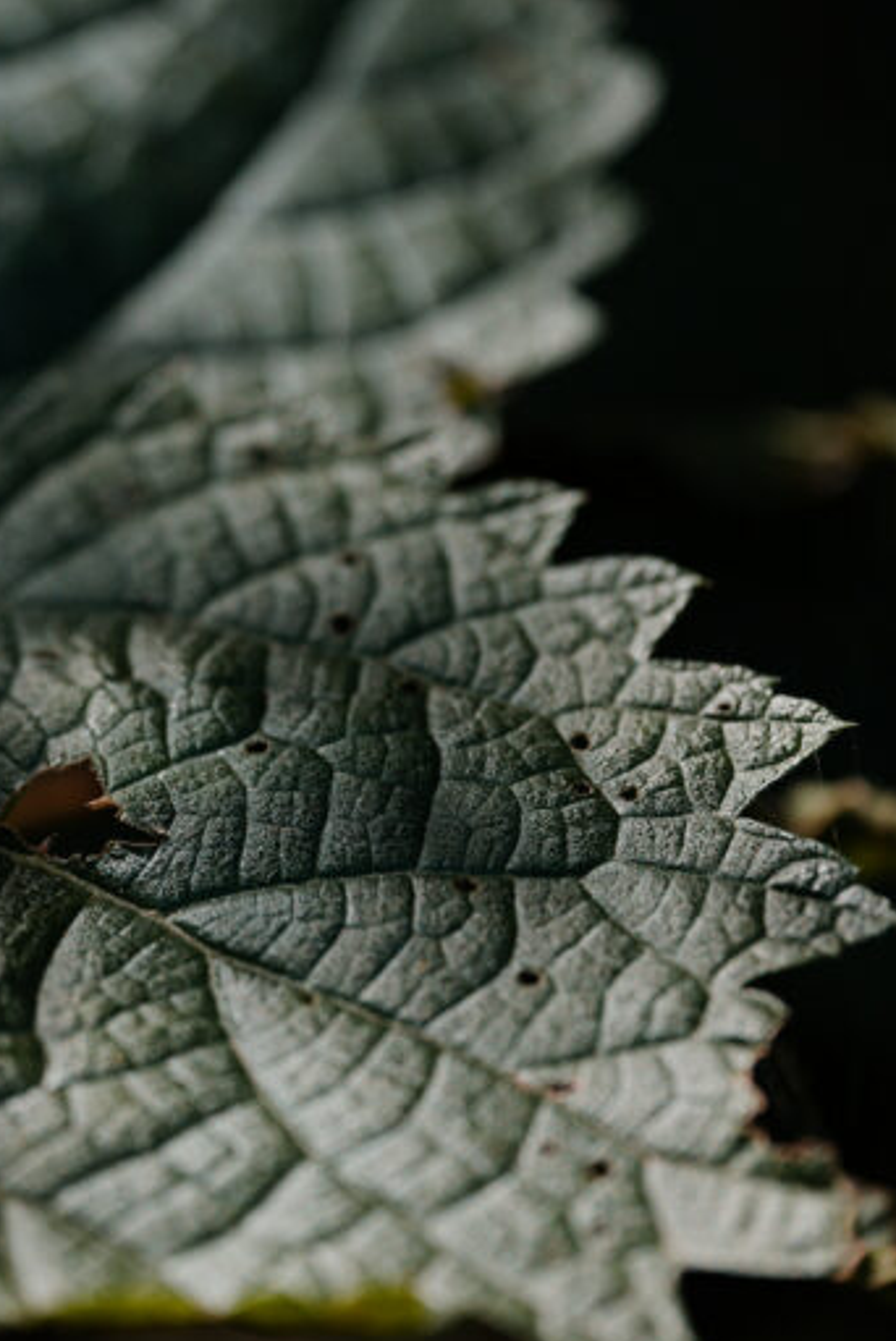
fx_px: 5219
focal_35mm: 140
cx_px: 250
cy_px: 623
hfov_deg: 9.8
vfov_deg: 14.6
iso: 125
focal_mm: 70
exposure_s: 1/400
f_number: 3.2
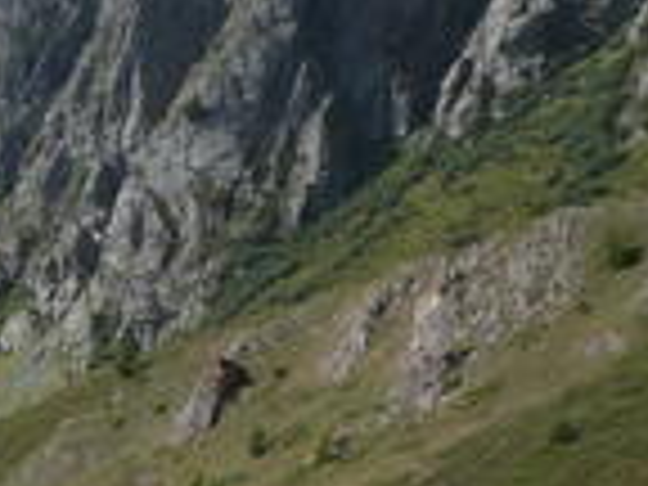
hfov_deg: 15.0
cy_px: 675
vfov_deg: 13.2
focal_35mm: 107
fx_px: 2003
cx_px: -639
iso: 80
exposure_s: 1/640
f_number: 4.5
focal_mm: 4.3
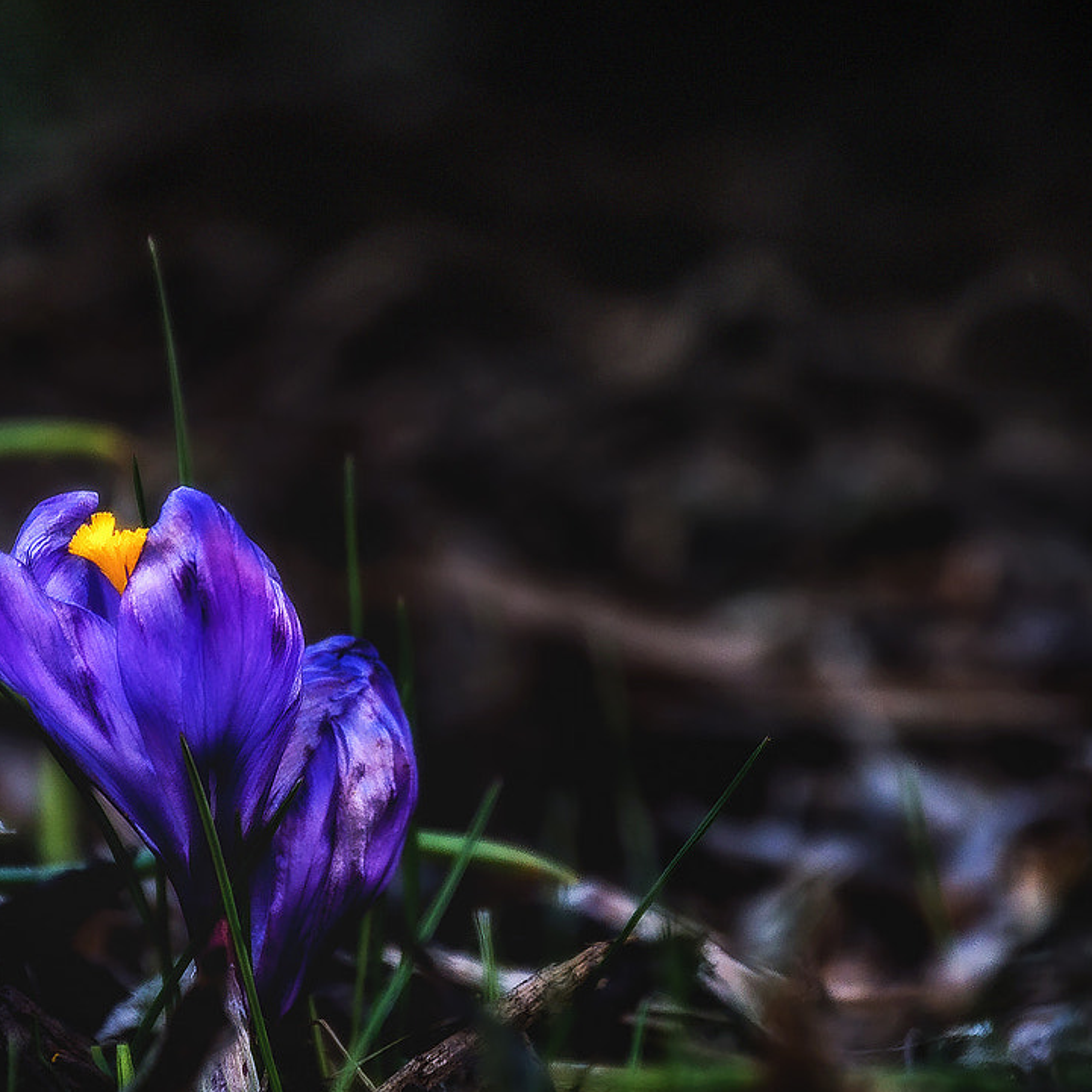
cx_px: 526
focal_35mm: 297
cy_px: 744
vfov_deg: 5.9
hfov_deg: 5.9
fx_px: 10598
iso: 100
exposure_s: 1/400
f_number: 4.8
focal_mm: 105
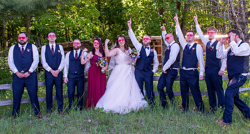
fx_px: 323
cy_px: 68
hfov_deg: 42.3
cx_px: 116
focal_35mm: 49
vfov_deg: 23.5
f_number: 7.1
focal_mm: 29
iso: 400
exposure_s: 1/200
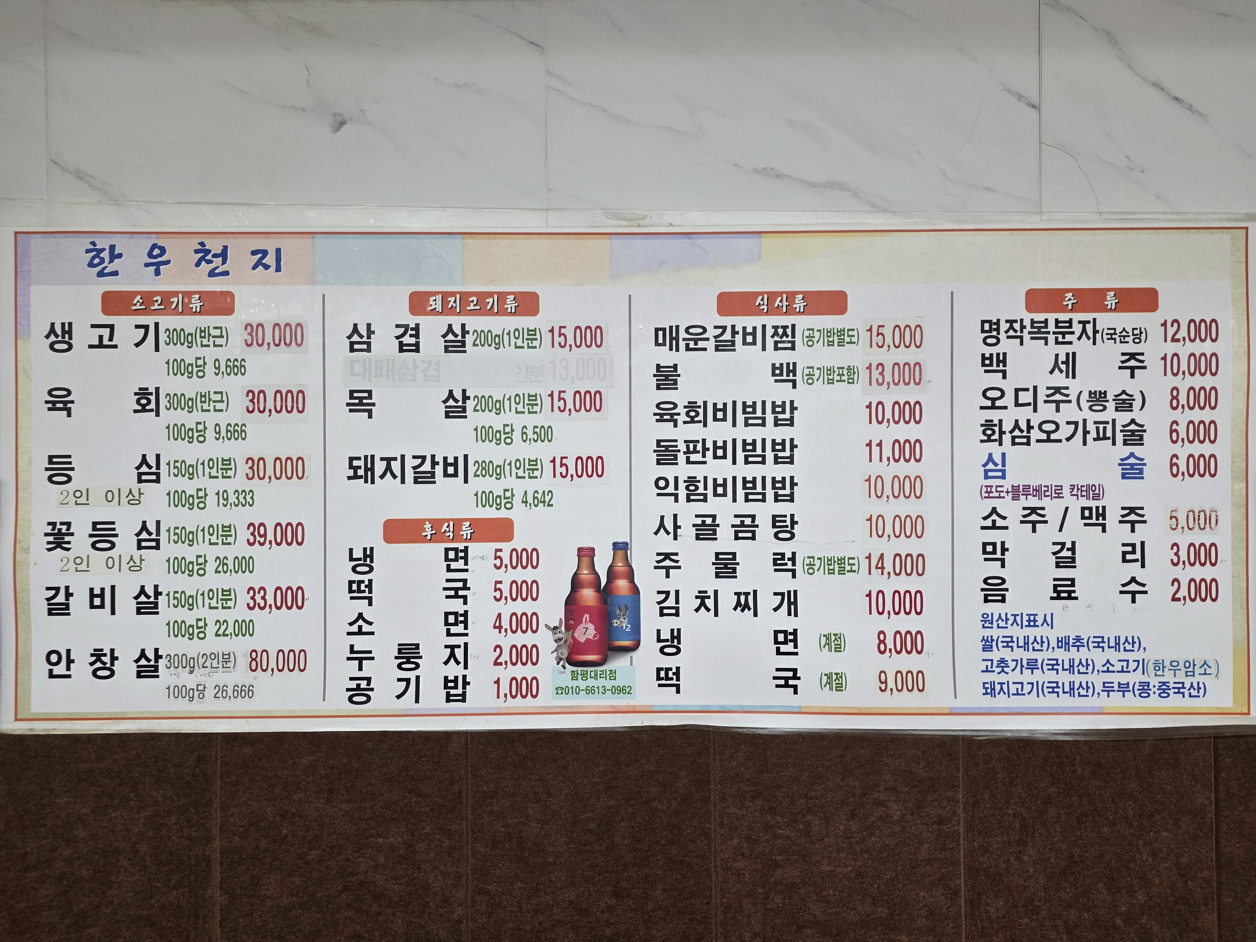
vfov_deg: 58.9
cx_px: 628
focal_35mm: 23
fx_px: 835
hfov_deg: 73.9
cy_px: 471
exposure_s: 1/120
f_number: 1.7
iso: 160
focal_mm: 6.3
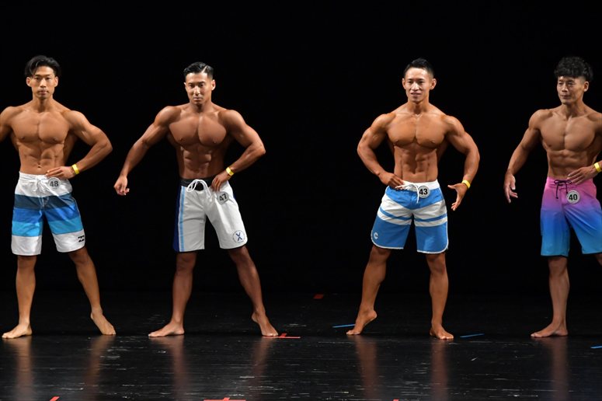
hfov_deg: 7.6
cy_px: 200
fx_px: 4513
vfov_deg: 5.1
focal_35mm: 270
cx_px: 301
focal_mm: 180
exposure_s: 1/400
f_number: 5.6
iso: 3200
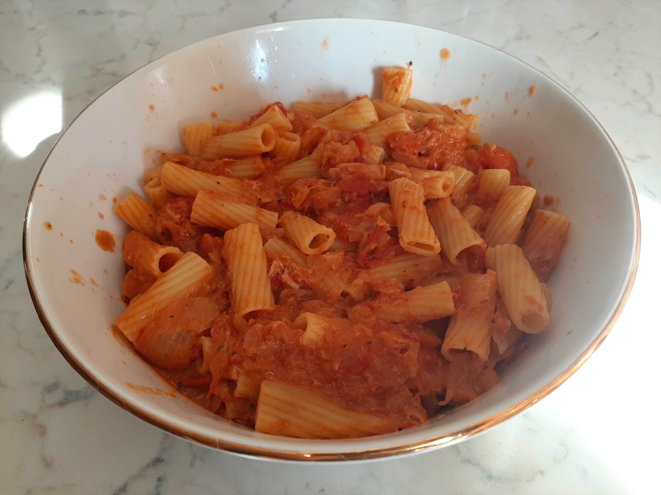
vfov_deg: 53.1
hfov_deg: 67.3
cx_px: 330
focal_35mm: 26
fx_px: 496
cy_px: 248
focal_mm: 3.93
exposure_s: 1/50
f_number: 1.7
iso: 50
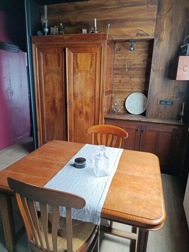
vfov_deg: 71.6
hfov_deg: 56.8
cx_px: 94
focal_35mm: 24
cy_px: 126
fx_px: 175
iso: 339
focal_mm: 5.24
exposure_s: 1/100
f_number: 1.7
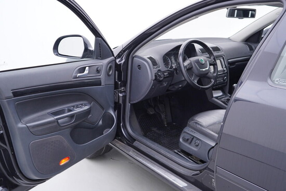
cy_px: 96
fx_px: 286
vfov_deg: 36.9
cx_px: 143
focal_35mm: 36
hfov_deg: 53.1
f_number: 2.8
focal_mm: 24
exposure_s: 1/40
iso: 160
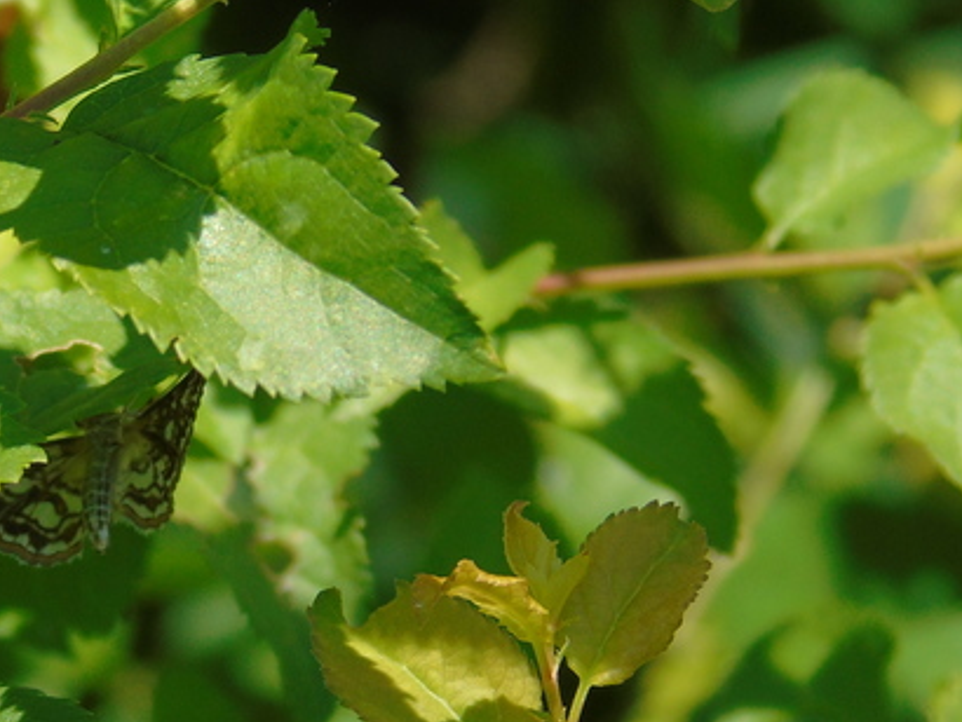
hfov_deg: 5.1
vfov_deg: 3.8
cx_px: 55
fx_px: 10761
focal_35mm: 387
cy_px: 518
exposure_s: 1/320
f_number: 5
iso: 80
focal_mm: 33
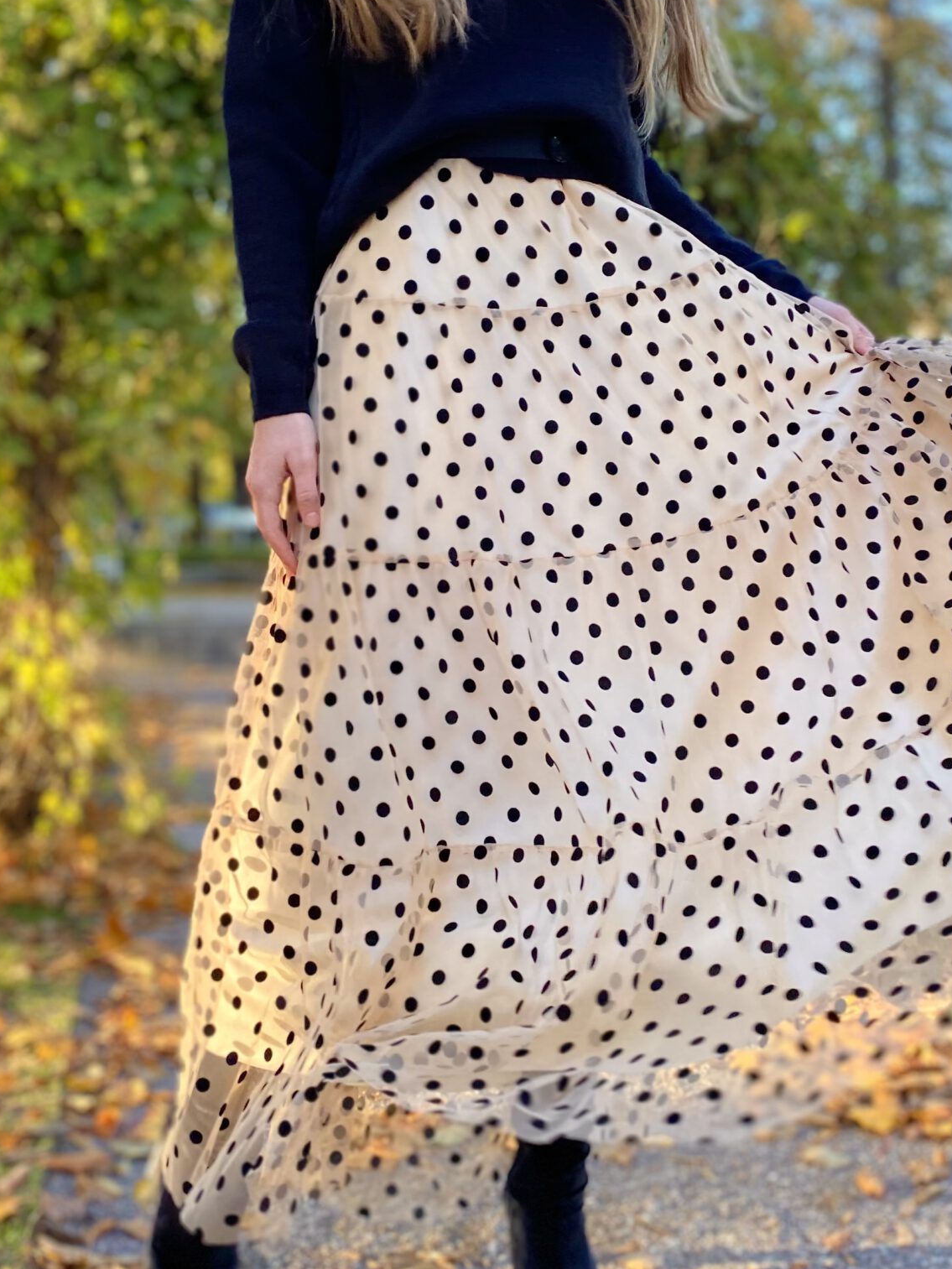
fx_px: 1613
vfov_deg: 42.9
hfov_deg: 32.9
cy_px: 552
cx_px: 473
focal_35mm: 44
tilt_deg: -0.4
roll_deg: -0.9
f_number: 1.8
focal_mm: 4.25
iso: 32
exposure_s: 1/121
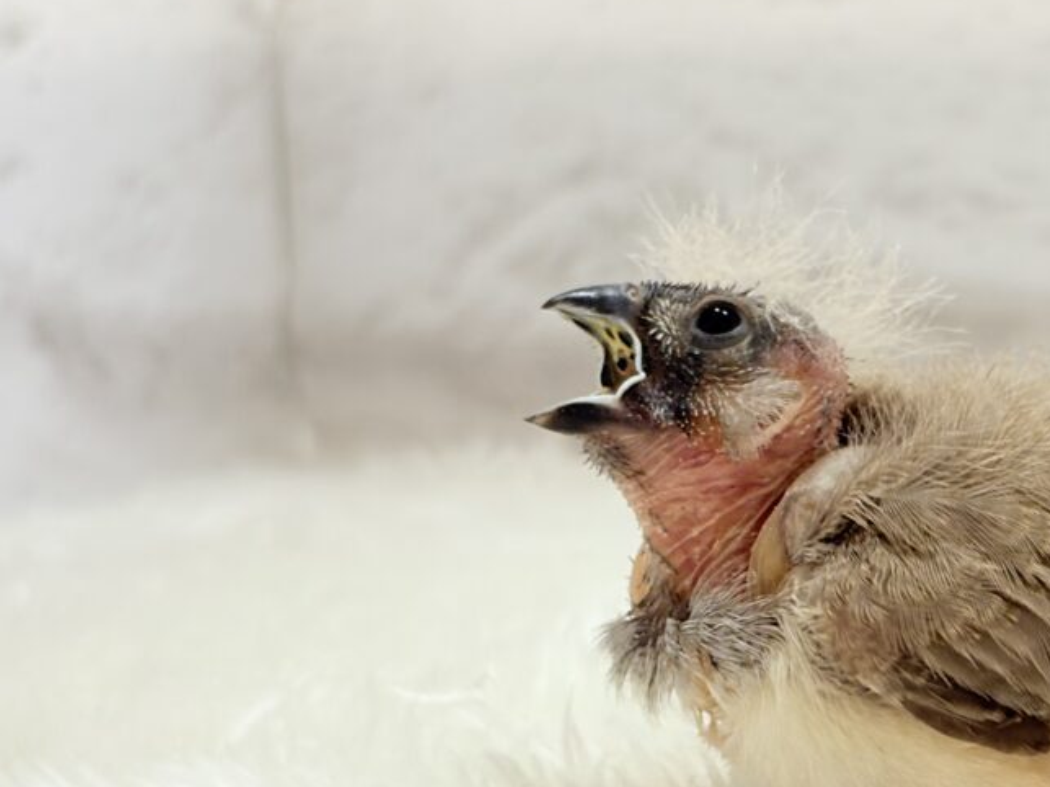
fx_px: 2942
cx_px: 862
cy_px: 531
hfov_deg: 20.0
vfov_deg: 15.2
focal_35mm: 97
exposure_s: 1/50
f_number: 1.6
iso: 64
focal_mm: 5.96
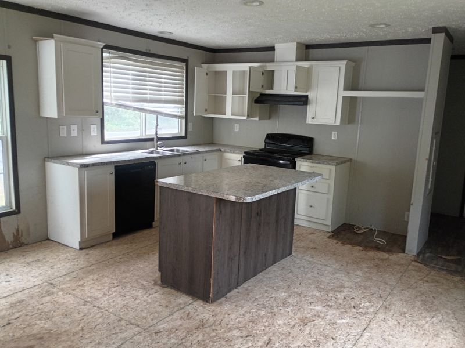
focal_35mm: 29
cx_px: 232
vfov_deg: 48.2
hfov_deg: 61.7
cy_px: 174
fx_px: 390
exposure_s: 1/60
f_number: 1.8
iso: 328
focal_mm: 4.27
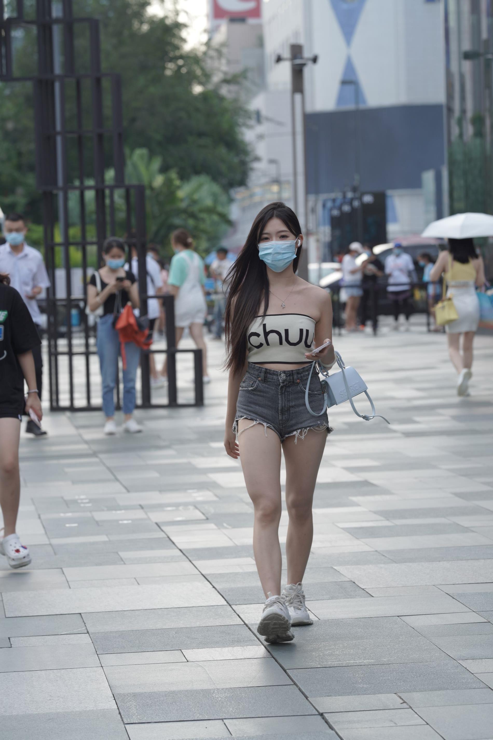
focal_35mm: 135
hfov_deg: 10.2
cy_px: 370
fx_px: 2774
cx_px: 246
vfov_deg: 15.2
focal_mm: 135
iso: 400
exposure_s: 1/400
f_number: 5.6
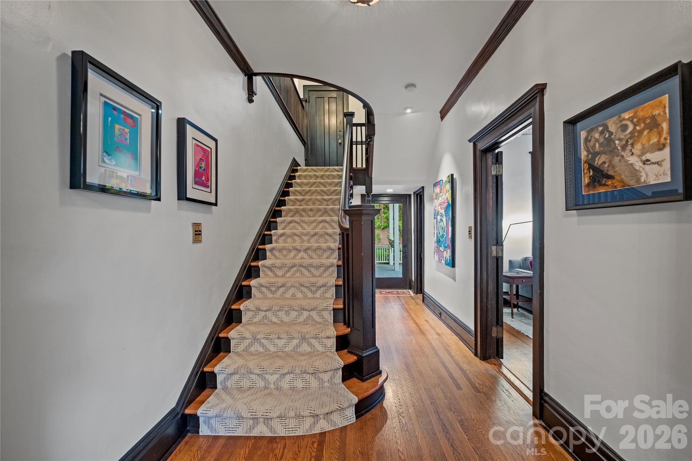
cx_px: 346
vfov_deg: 77.3
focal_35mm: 15
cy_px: 230
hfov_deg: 100.4
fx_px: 288
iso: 640
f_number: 4
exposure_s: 1/3
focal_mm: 10
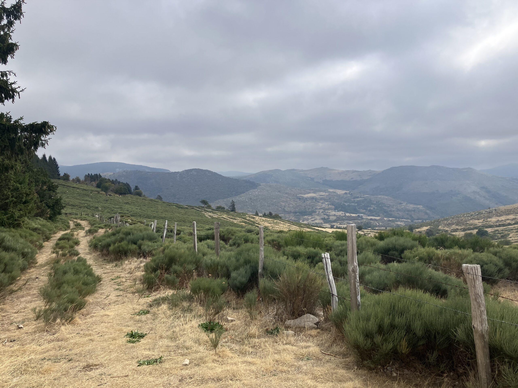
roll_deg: +2.8
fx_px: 419
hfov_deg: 63.4
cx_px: 259
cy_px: 194
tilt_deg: -1.6
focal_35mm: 28
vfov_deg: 49.7
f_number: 1.8
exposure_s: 1/2433
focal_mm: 3.99
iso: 32
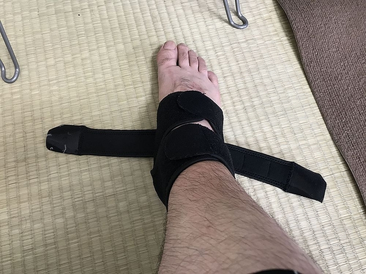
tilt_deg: -69.2
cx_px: 183
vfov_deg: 49.7
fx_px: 296
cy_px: 137
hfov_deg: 63.4
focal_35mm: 28
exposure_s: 1/20
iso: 40
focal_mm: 3.99
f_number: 1.8
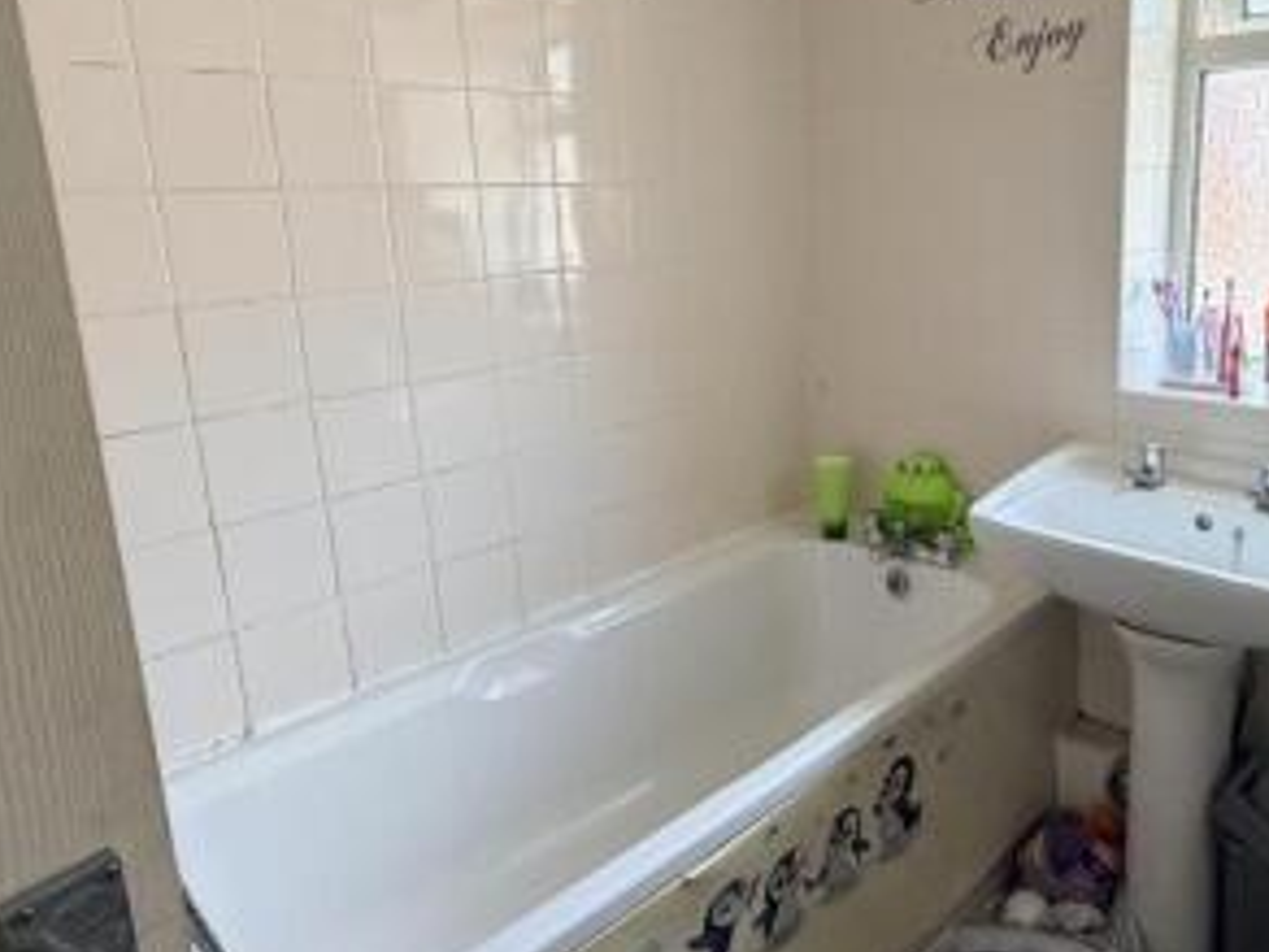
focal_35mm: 28
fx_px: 1026
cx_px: 850
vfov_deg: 49.5
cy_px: 398
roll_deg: +2.2
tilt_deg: -11.3
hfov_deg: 61.8
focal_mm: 2.22
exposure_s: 1/121
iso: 320
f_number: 2.2
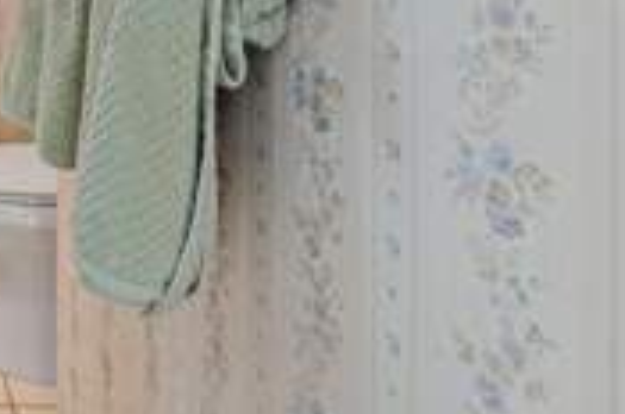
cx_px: -171
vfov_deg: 26.2
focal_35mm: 45
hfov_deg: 33.1
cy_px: -89
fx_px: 786
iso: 250
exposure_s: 1/40
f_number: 9
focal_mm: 11
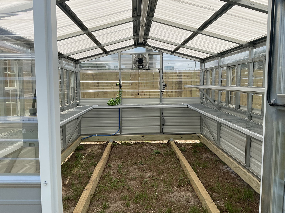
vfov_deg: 48.2
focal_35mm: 29
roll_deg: -0.1
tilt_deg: -5.7
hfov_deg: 61.7
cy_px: 106
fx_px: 239
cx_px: 142
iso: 16
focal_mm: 3
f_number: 1.8
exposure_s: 1/1848
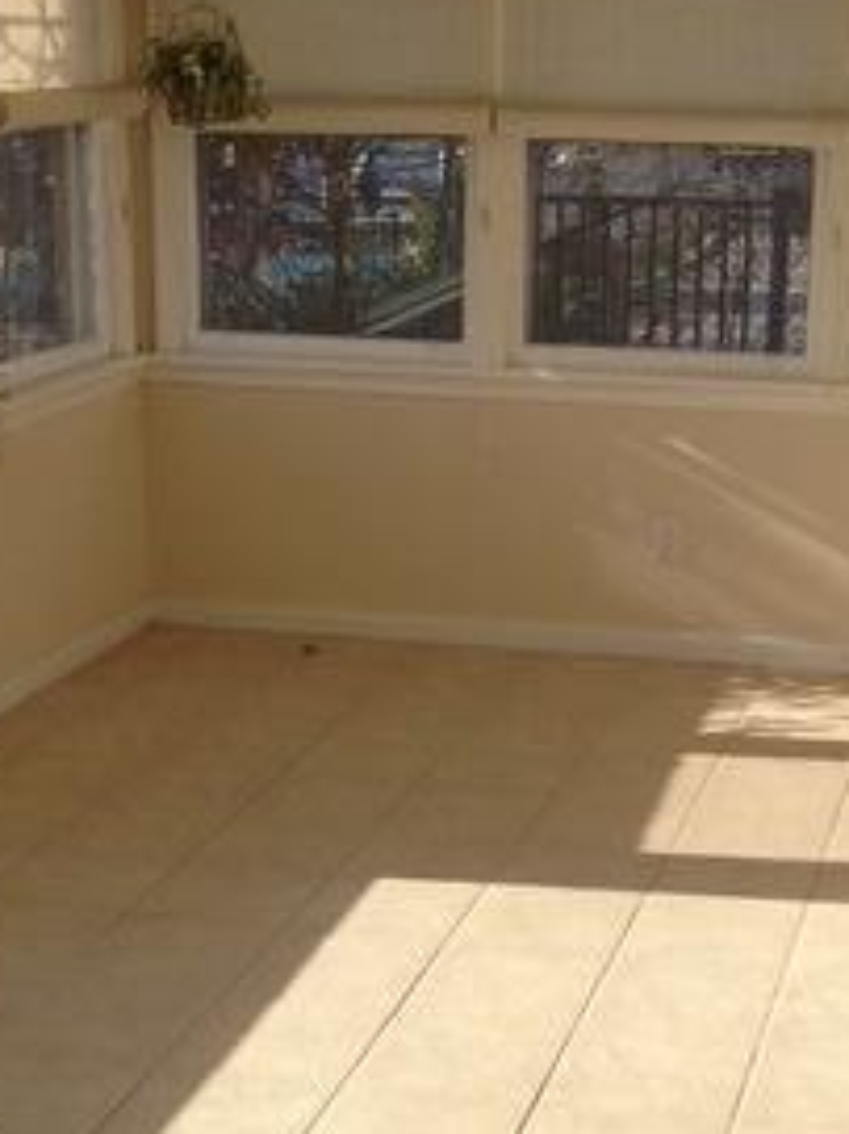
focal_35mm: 78
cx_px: 473
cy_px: 812
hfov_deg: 18.9
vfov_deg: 24.8
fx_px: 2553
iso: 50
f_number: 2.4
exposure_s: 1/1022
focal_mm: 4.13
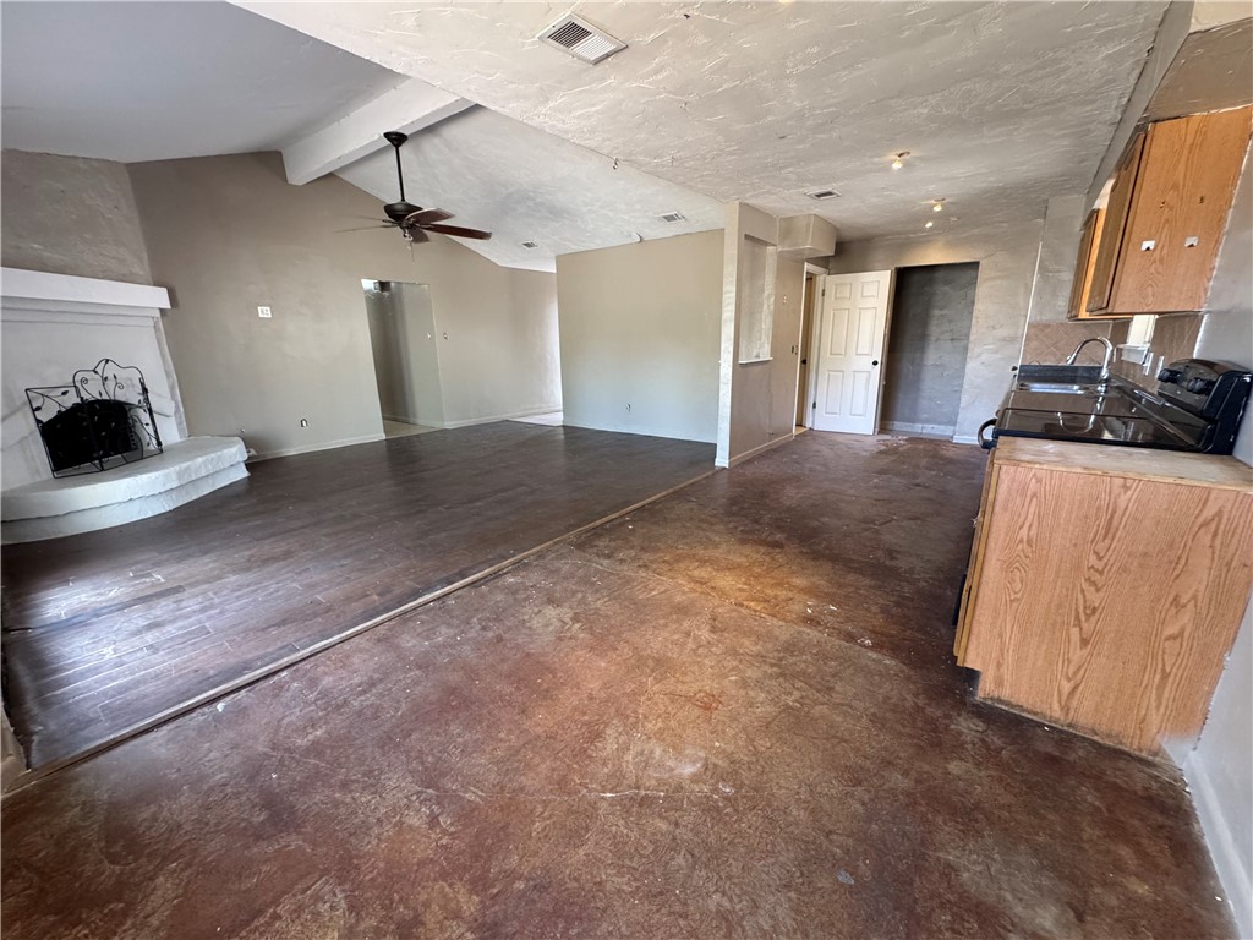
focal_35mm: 14
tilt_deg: -16.1
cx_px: 626
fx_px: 507
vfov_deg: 85.7
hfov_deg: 102.1
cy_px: 470
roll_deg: +1.8
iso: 320
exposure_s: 1/62
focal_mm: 2.22
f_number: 2.2
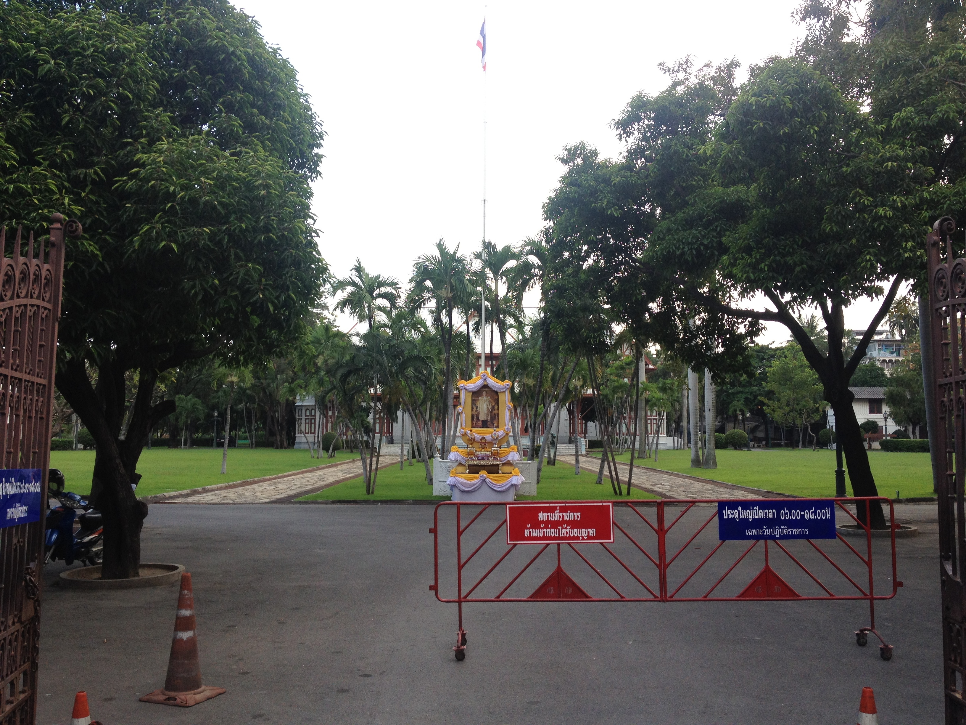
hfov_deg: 52.6
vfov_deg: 40.7
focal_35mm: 35
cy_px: 362
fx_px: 977
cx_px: 483
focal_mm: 4.28
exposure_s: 1/435
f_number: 2.4
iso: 64
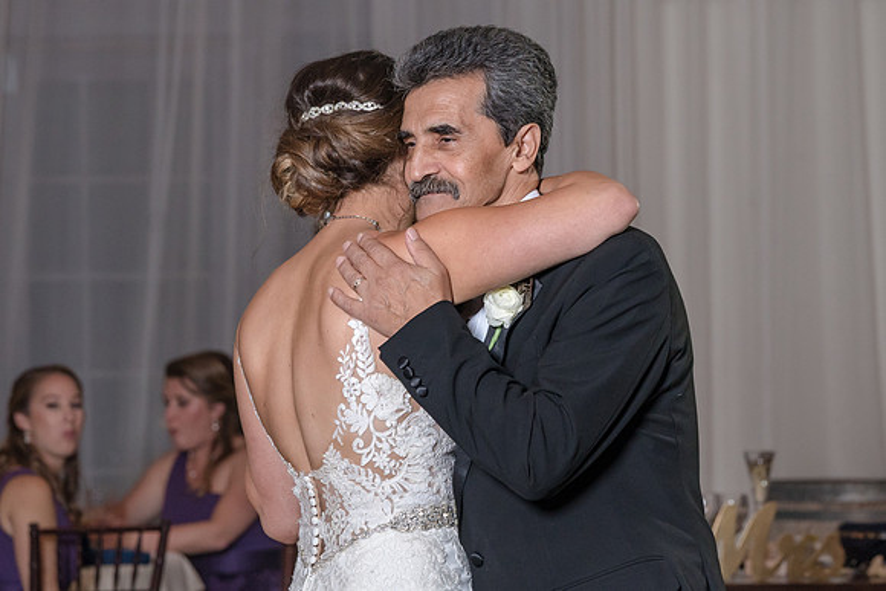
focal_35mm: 160
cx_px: 428
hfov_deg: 12.8
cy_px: 274
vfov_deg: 8.6
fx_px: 3949
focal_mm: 103
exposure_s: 1/100
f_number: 5.6
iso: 2000
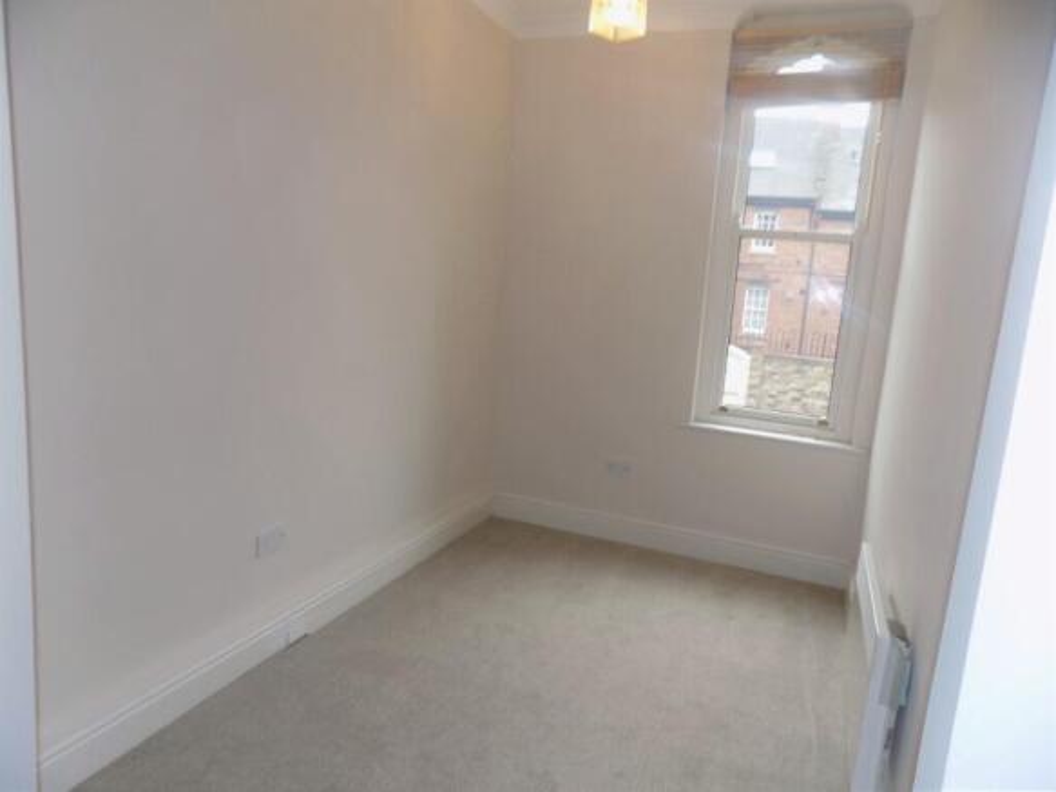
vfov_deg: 58.9
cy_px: 396
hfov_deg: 73.9
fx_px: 701
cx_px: 528
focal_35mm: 23
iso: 80
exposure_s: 1/40
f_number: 3.1
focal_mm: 4
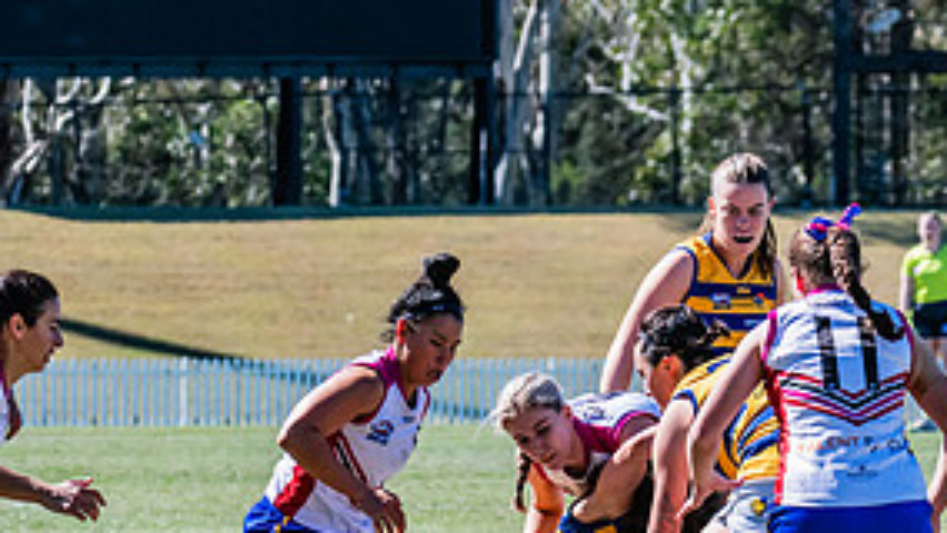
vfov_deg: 2.8
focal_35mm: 429
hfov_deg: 5.0
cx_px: 555
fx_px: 10777
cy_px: 461
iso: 800
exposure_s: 1/1600
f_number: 8
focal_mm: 180
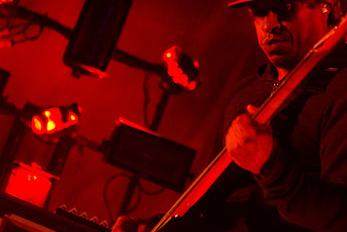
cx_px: 192
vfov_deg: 8.1
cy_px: 101
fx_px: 1638
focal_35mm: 170
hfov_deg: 12.1
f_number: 2.8
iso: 1600
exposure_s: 1/250
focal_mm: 70
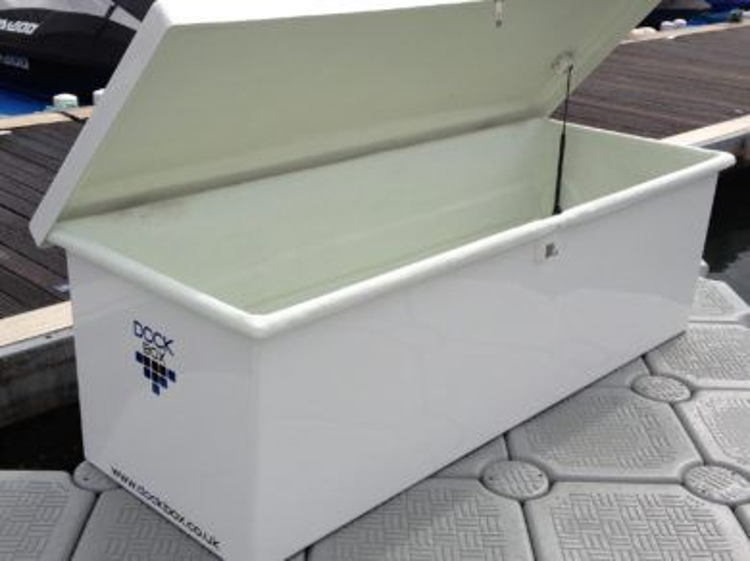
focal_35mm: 35
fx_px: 758
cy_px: 280
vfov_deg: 40.7
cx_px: 375
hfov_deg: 52.7
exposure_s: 1/1842
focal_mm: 4.28
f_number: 2.4
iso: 64
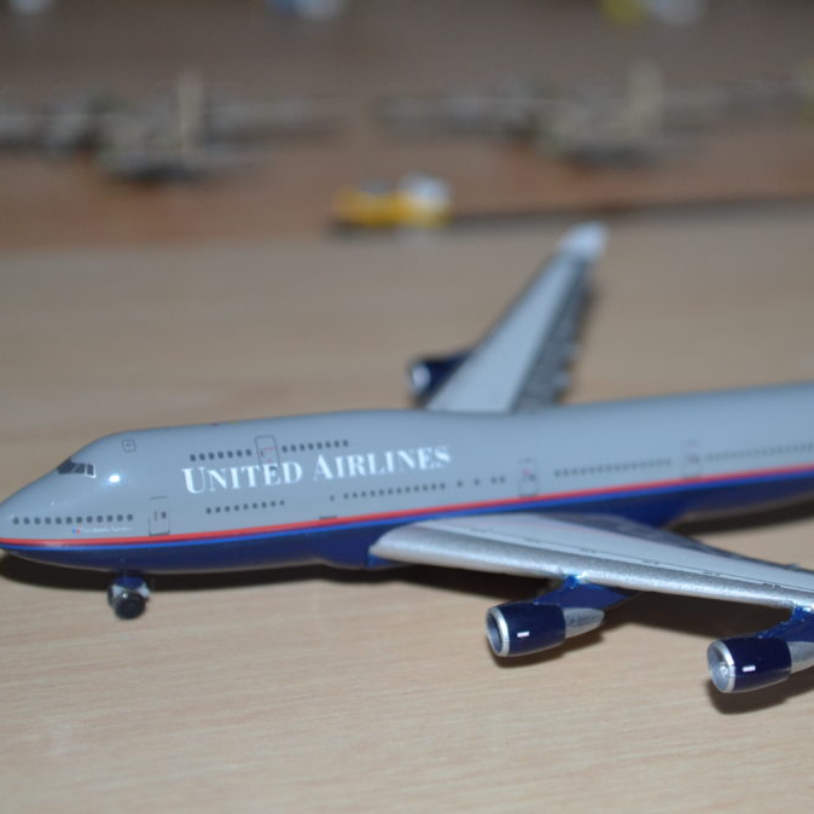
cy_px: 405
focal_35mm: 93
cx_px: 572
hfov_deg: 18.6
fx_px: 2474
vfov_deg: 18.7
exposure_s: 1/200
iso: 720
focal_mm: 48
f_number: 5.6
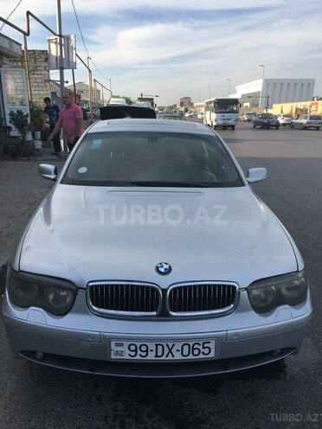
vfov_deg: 61.7
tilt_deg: -15.6
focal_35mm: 29
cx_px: 161
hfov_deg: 48.2
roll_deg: -0.4
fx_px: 360
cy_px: 214
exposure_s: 1/999
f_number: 2.2
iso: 25
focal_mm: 4.15
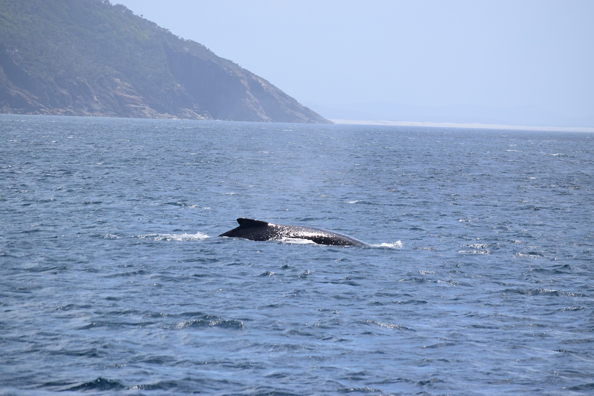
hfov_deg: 9.1
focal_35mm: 225
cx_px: 297
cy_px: 198
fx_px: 3712
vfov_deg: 6.1
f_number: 7.1
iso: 400
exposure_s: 1/2000
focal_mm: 150
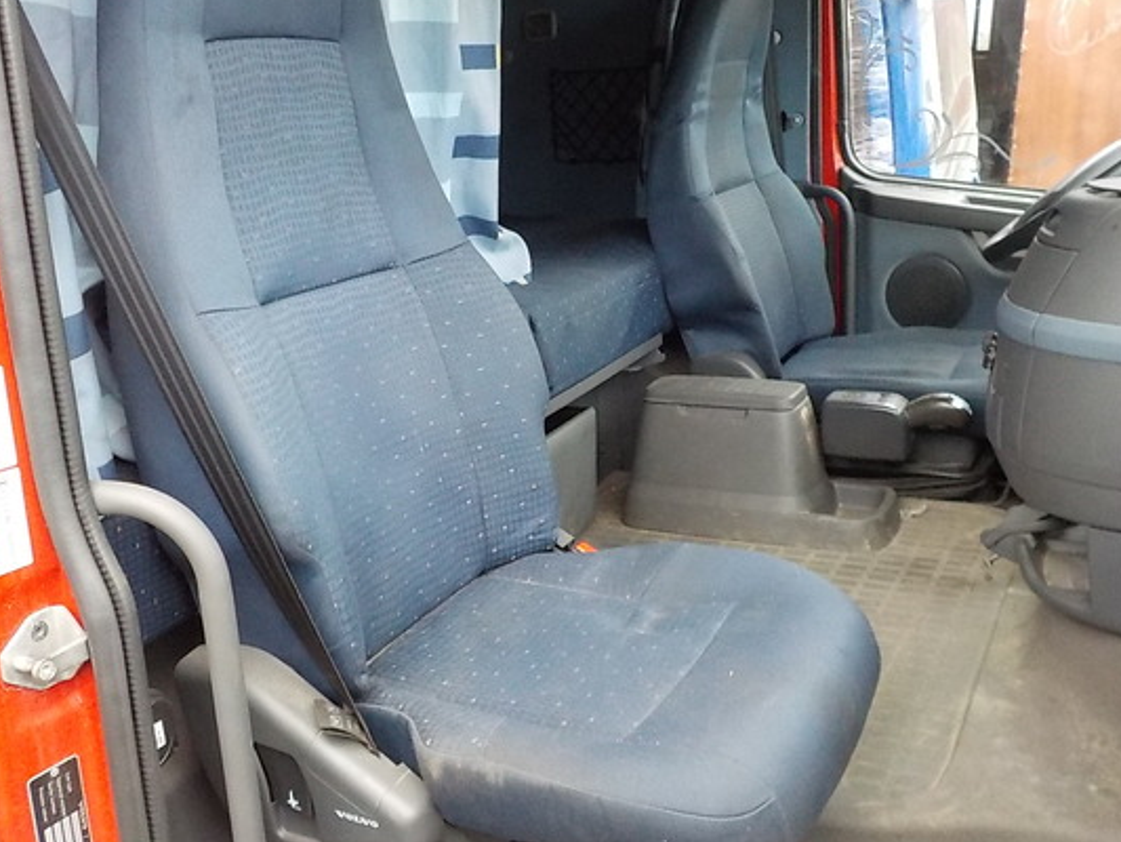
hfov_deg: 51.3
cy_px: 377
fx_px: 1166
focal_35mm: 36
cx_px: 526
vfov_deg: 39.6
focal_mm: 4.1
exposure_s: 1/250
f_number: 3.3
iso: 720
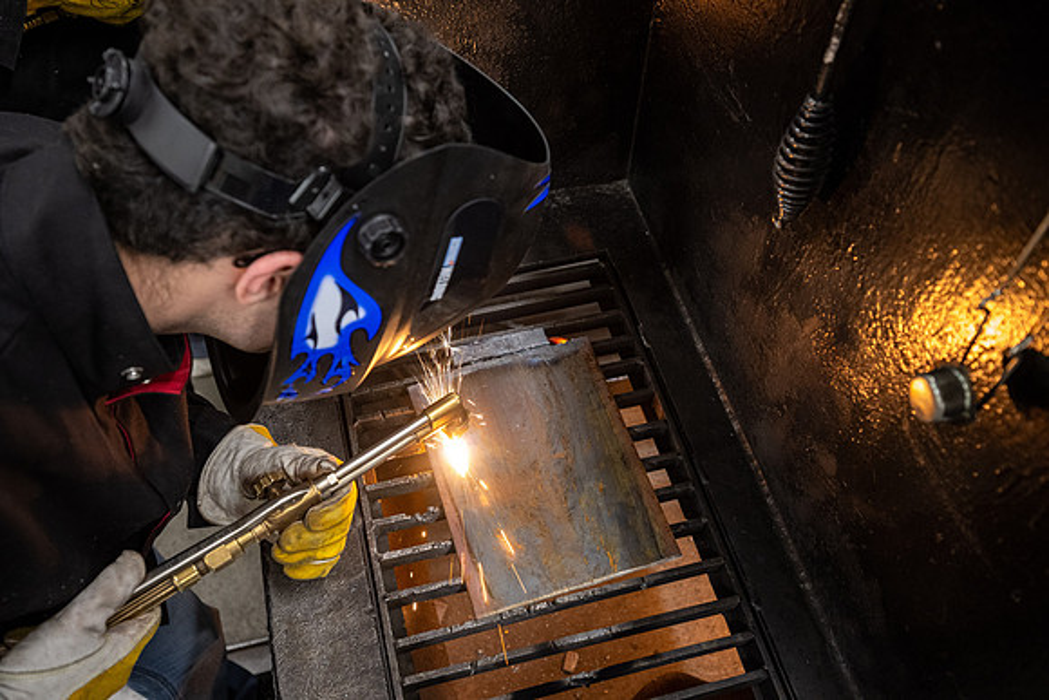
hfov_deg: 61.9
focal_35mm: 30
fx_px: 874
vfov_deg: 43.6
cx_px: 524
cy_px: 350
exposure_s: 1/125
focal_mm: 30
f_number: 4
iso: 2500
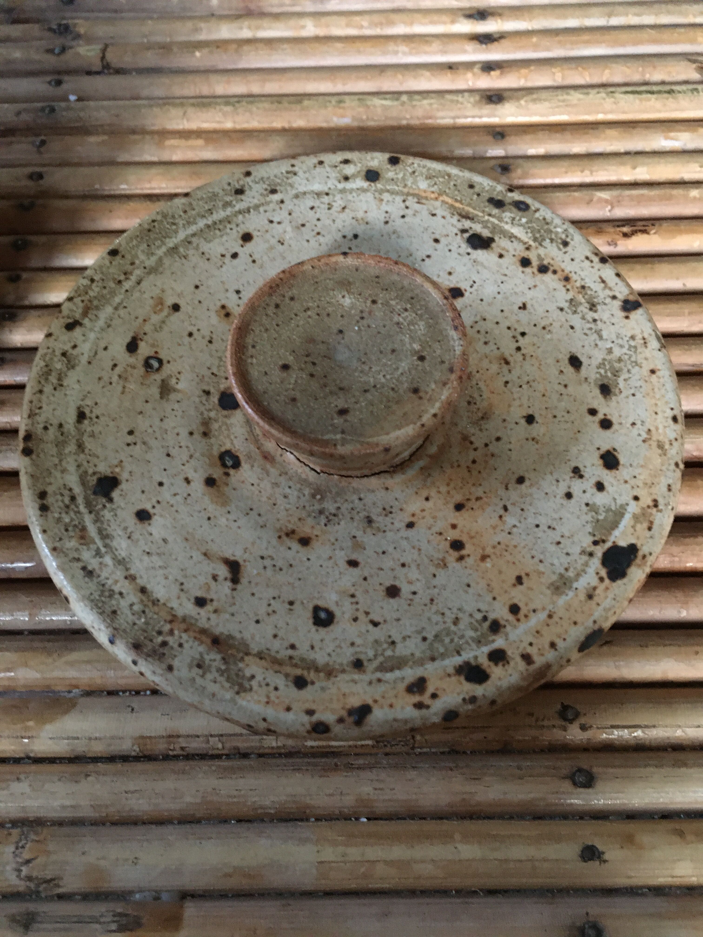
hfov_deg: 48.2
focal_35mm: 29
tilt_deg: -63.5
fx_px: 785
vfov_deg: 61.7
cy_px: 468
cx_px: 352
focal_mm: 4.15
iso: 400
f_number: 2.2
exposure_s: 1/17
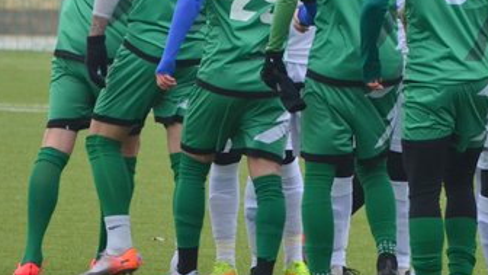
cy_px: -20
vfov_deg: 1.3
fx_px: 12552
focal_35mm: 970
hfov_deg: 2.2
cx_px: 386
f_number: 5.6
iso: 800
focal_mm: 260
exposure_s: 1/500
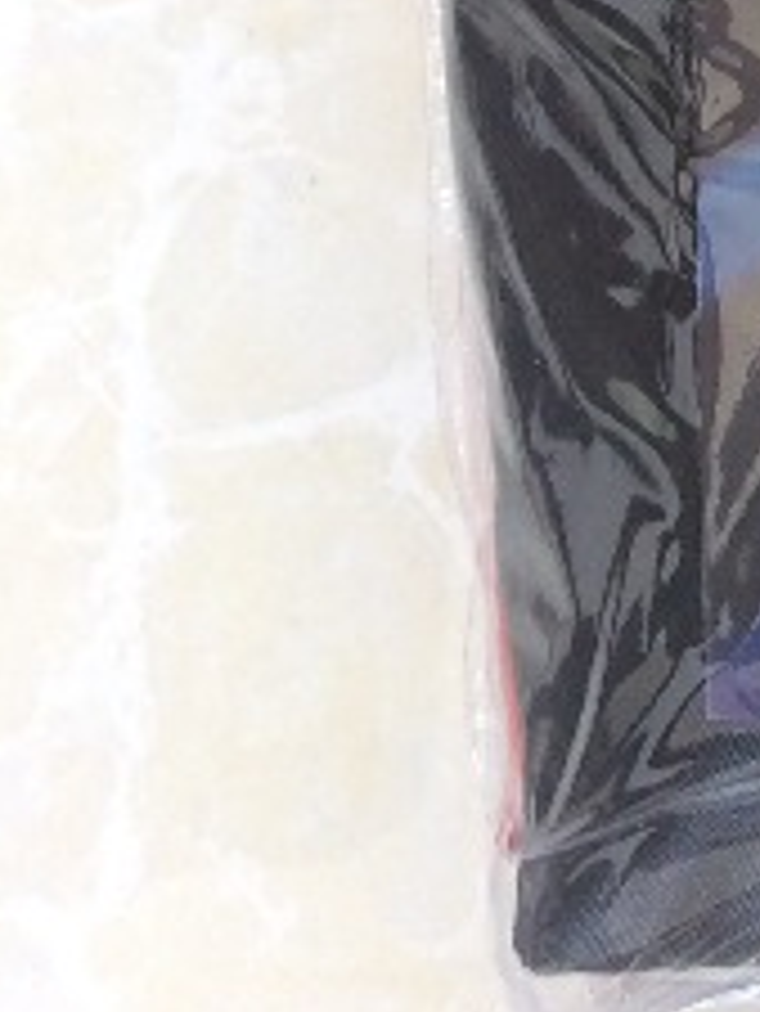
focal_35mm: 129
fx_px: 3773
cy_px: -931
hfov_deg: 10.4
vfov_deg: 13.4
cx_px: 1646
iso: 40
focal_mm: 4.15
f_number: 2.2
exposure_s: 1/50
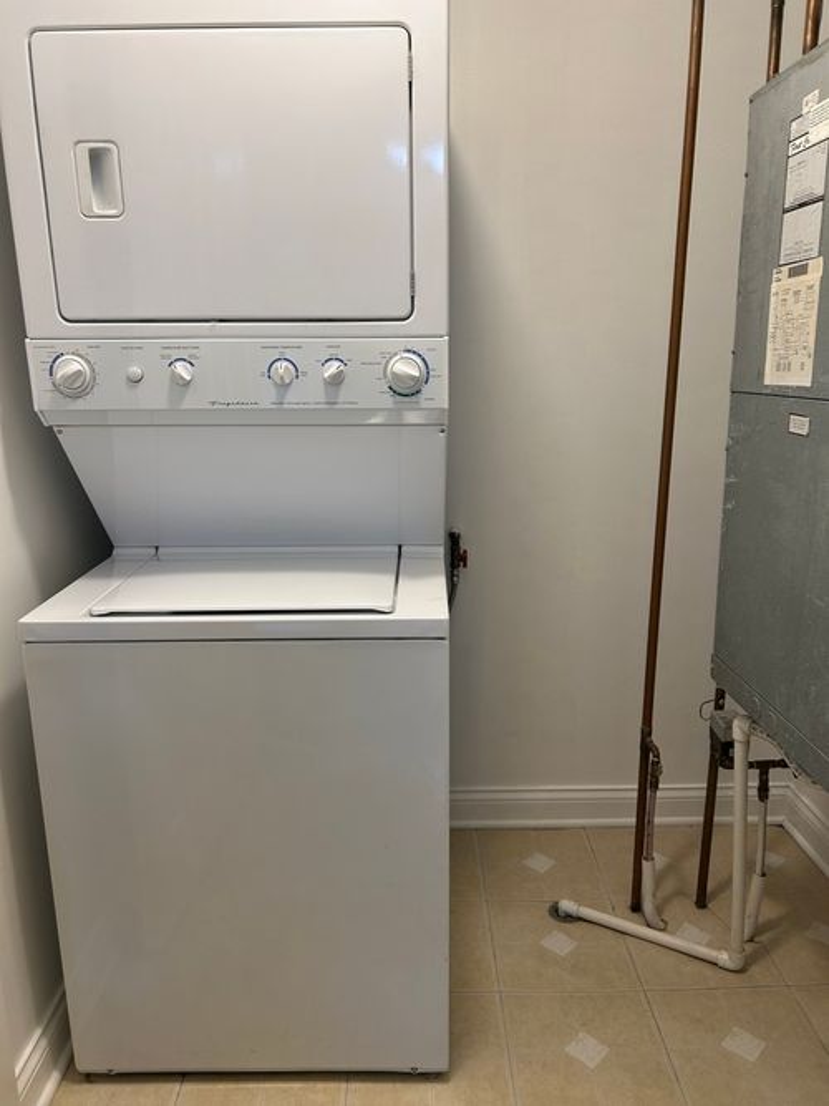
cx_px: 414
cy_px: 553
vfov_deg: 67.3
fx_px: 830
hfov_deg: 53.0
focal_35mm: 26
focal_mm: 5.7
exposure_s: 1/60
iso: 80
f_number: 1.5
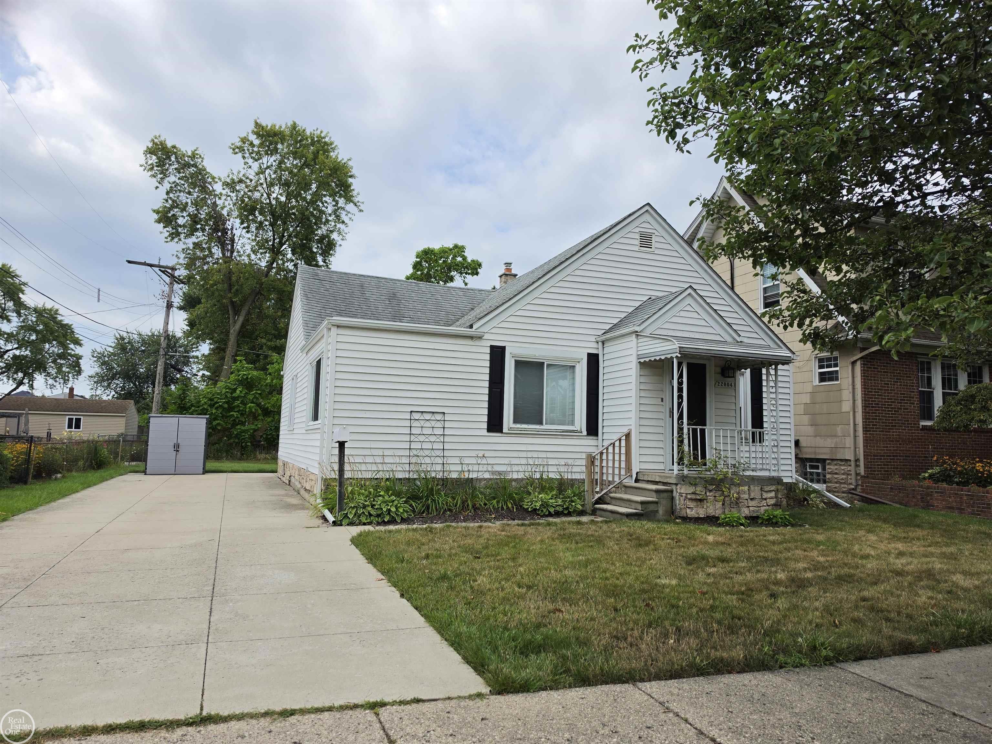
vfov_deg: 58.9
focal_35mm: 23
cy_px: 372
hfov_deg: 73.9
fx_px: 659
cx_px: 496
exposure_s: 1/6571
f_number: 1.4
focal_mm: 6.5
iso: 64
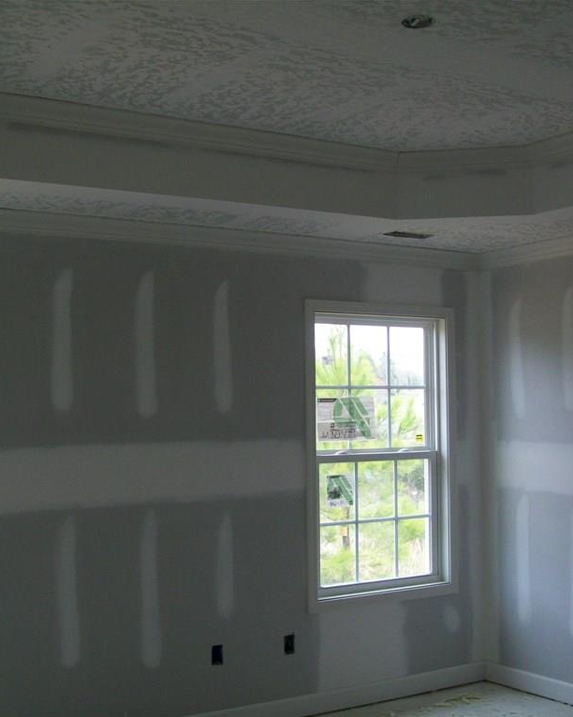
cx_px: 287
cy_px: 358
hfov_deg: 32.1
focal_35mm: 47
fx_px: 997
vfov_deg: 39.6
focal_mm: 6
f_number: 2.7
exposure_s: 1/100
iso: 64
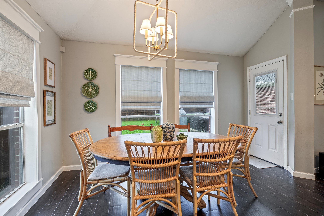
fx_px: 162
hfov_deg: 90.0
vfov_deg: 67.3
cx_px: 162
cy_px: 108
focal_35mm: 18
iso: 125
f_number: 5.6
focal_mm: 18
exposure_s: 1/1.25
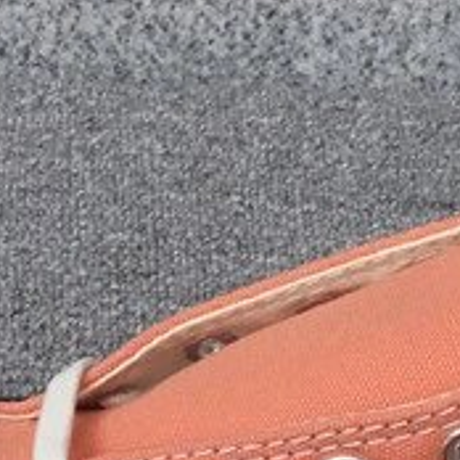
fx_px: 1894
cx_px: 362
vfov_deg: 12.9
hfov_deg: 13.8
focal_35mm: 126
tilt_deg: -46.2
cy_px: 743
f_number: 2.4
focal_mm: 3.3
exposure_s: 1/422
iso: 25
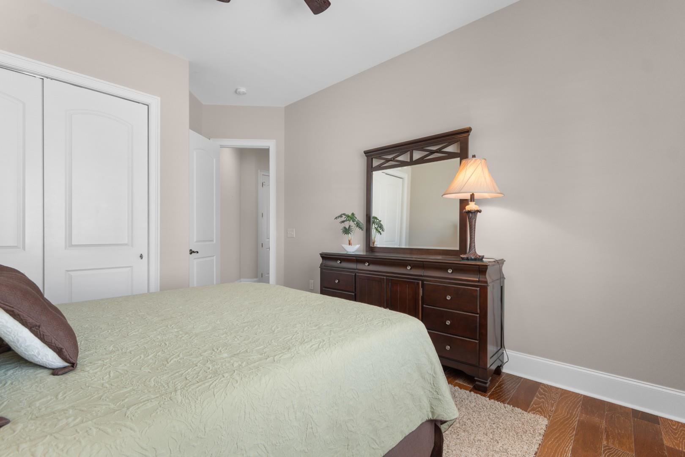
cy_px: 228
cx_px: 342
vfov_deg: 77.3
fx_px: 285
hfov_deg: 100.4
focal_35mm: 15
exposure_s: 1/15
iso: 100
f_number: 4.5
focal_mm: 10
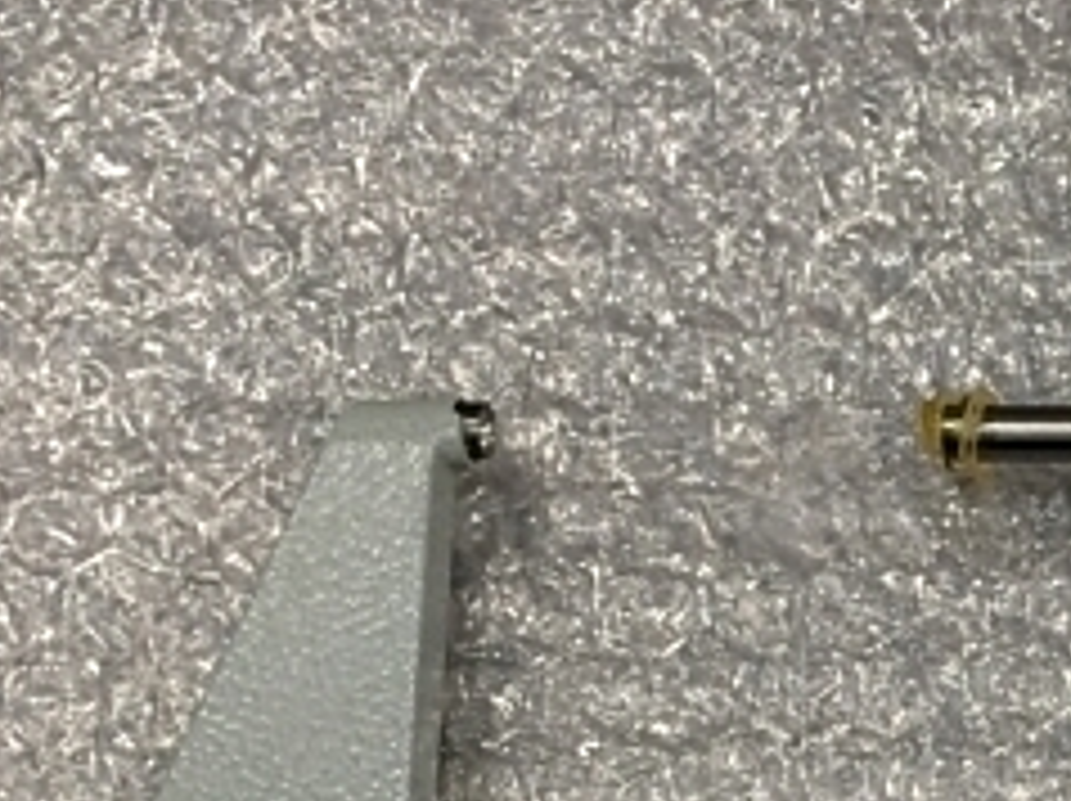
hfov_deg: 23.0
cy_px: 783
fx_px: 2411
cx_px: 1282
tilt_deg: -75.9
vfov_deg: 18.4
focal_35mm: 78
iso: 80
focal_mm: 4.15
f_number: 2.2
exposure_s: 1/30
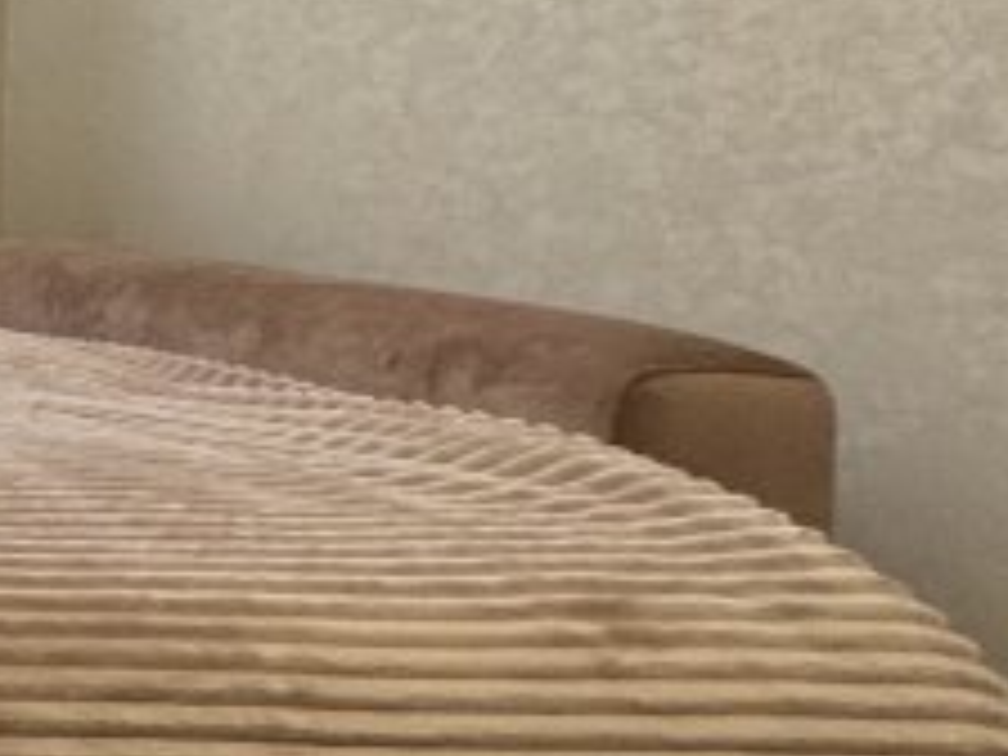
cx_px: -1210
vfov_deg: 22.5
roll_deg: -1.1
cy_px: 112
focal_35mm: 64
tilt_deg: -0.9
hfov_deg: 17.0
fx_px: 1864
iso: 40
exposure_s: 1/160
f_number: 2.2
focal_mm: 2.22
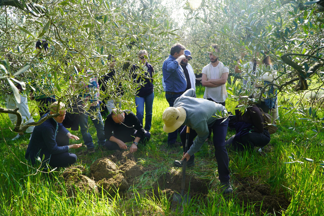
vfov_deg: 47.9
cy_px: 108
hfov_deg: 67.4
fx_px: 243
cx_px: 162
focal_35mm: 27
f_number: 5
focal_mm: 18
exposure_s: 1/125
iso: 100
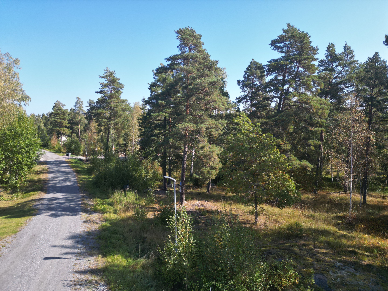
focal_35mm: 24
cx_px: 194
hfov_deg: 71.6
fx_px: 269
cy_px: 146
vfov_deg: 56.8
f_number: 1.7
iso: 120
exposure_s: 1/1250
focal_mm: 6.72
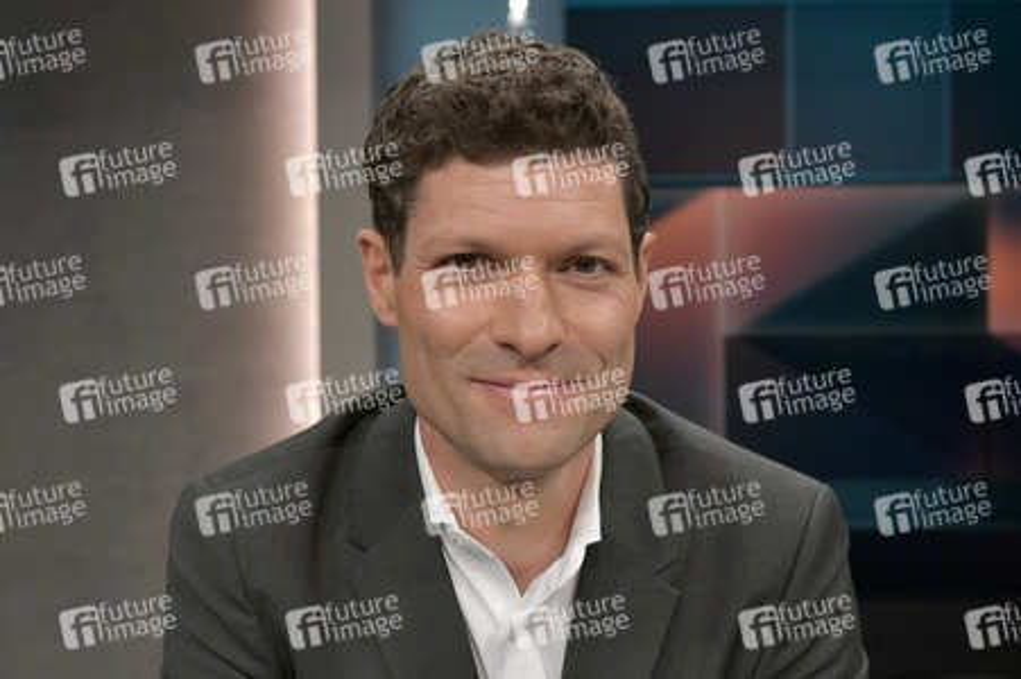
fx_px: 1417
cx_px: 510
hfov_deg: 39.6
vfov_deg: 27.0
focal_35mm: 50
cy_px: 340
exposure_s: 1/200
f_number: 6.3
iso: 2500
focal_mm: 50
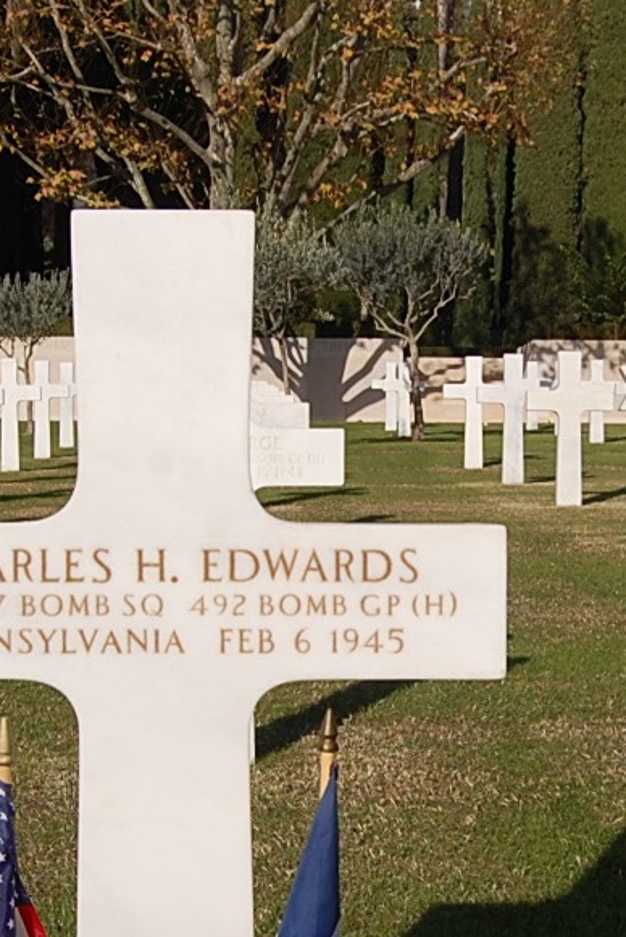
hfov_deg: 26.8
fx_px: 1303
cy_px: 701
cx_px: 190
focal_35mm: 50
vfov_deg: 38.6
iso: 200
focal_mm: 22
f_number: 10
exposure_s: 1/400
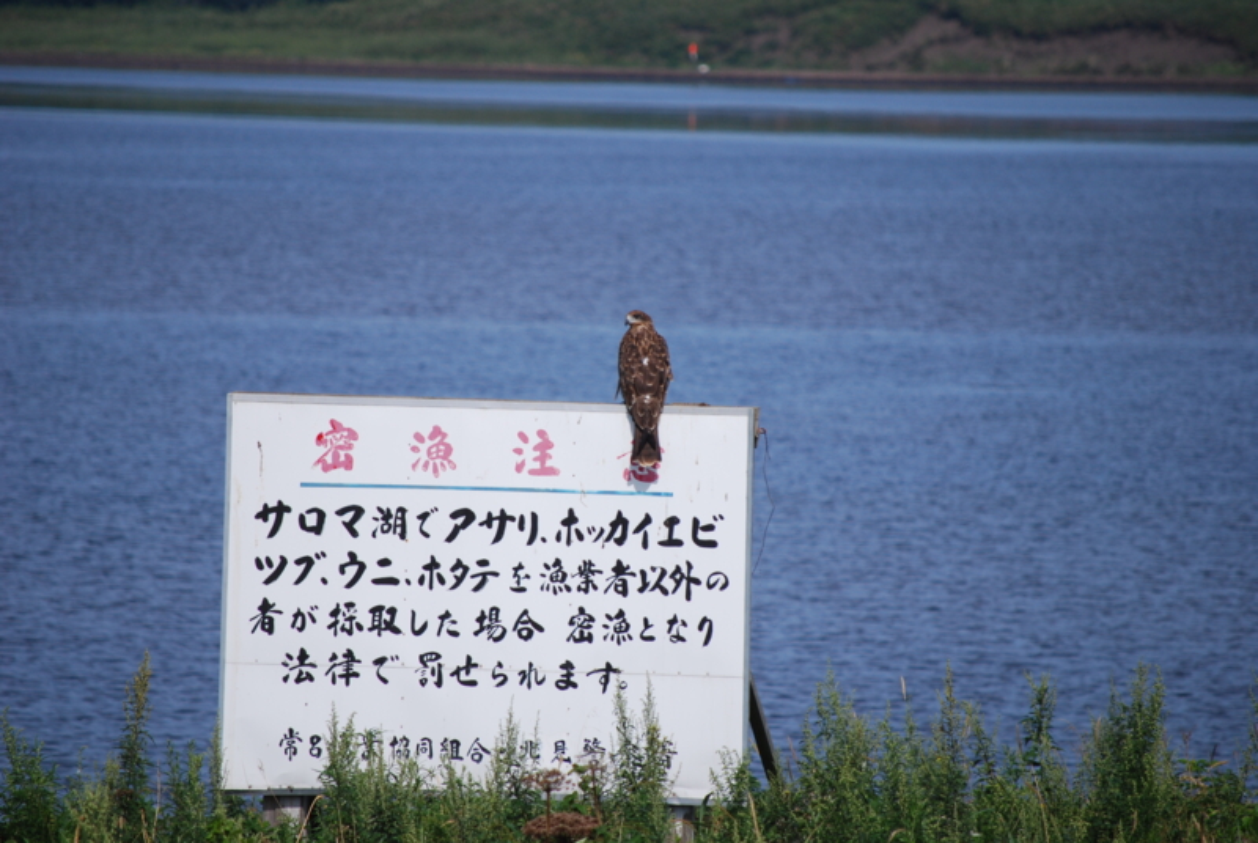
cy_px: 422
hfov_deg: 6.9
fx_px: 10499
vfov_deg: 4.6
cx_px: 629
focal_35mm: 300
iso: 200
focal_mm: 200
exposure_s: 1/1250
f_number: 5.6
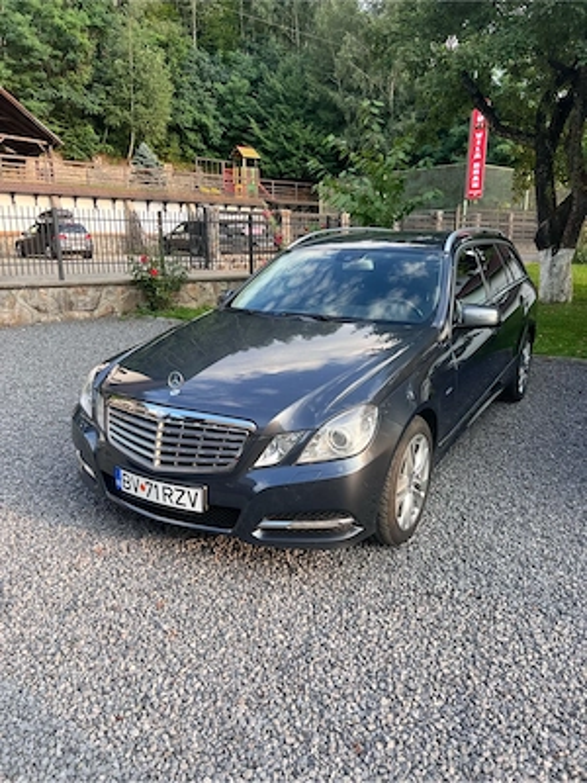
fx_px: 588
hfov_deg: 53.1
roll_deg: +1.2
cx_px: 294
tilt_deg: -13.9
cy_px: 392
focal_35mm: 26
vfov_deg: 67.3
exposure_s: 1/270
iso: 40
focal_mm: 5.7
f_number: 1.5
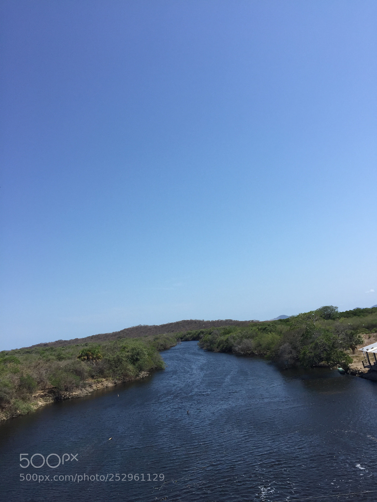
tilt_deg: +7.5
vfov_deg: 61.7
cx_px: 188
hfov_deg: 48.2
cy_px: 251
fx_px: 421
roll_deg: +5.4
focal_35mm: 29
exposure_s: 1/2639
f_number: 2.2
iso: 32
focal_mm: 4.15
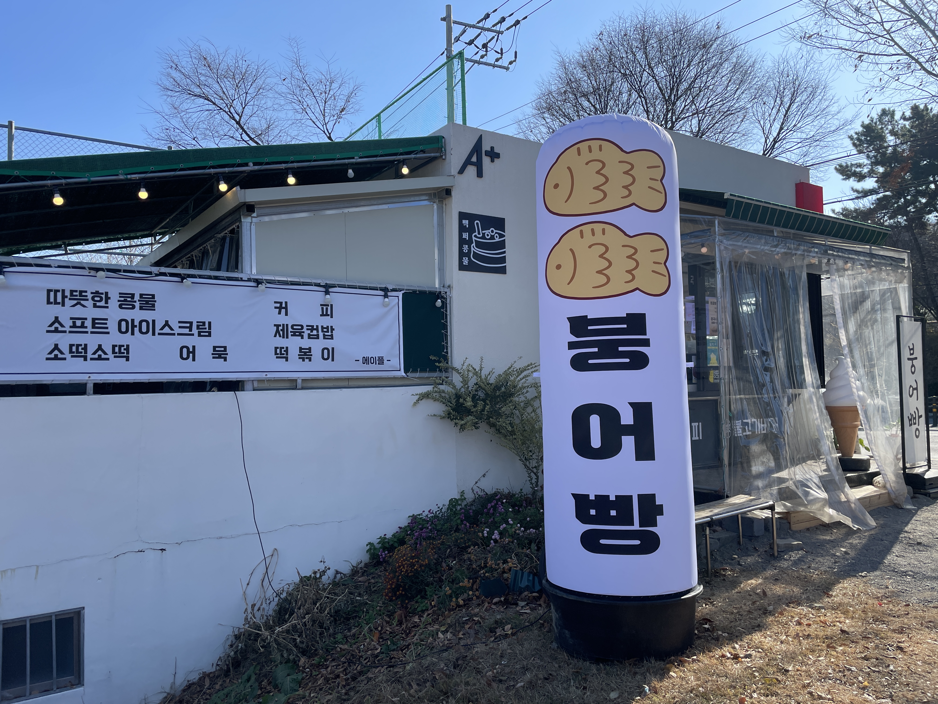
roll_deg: +1.2
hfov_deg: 67.3
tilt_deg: +3.5
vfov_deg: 53.1
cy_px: 352
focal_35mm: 26
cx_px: 469
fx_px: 705
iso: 32
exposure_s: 1/1795
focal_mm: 4.2
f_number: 1.6
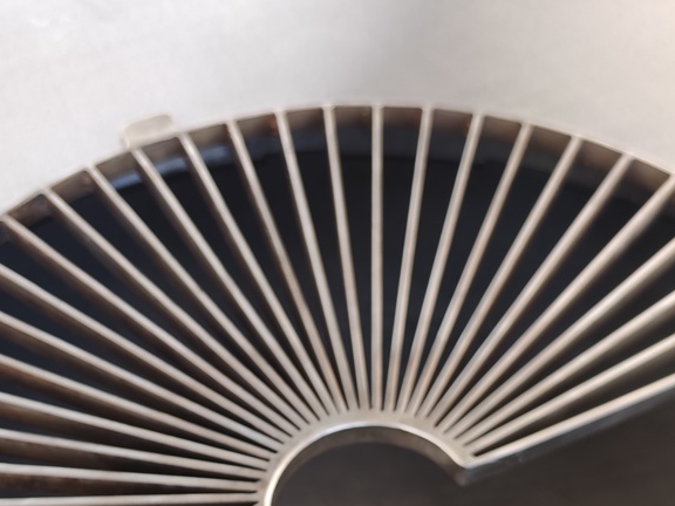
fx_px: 975
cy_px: 433
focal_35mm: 50
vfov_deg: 28.2
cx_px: 264
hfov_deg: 38.0
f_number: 1.69
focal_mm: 6.72
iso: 100
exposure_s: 1/60
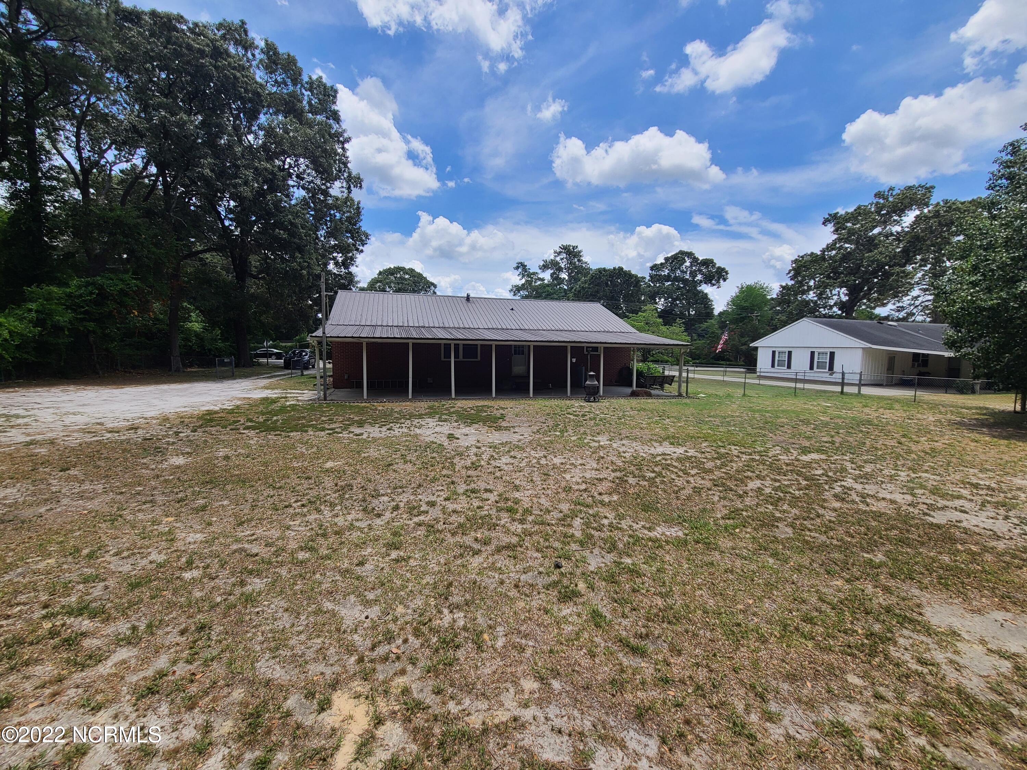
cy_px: 385
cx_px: 514
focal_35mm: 13
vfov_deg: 89.9
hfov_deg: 106.2
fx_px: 386
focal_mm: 2.2
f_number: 2.2
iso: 64
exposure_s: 1/1874
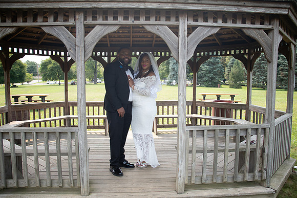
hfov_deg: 63.6
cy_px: 99
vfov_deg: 45.0
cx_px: 148
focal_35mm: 29
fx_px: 239
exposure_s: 1/1600
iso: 800
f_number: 3.7
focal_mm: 28
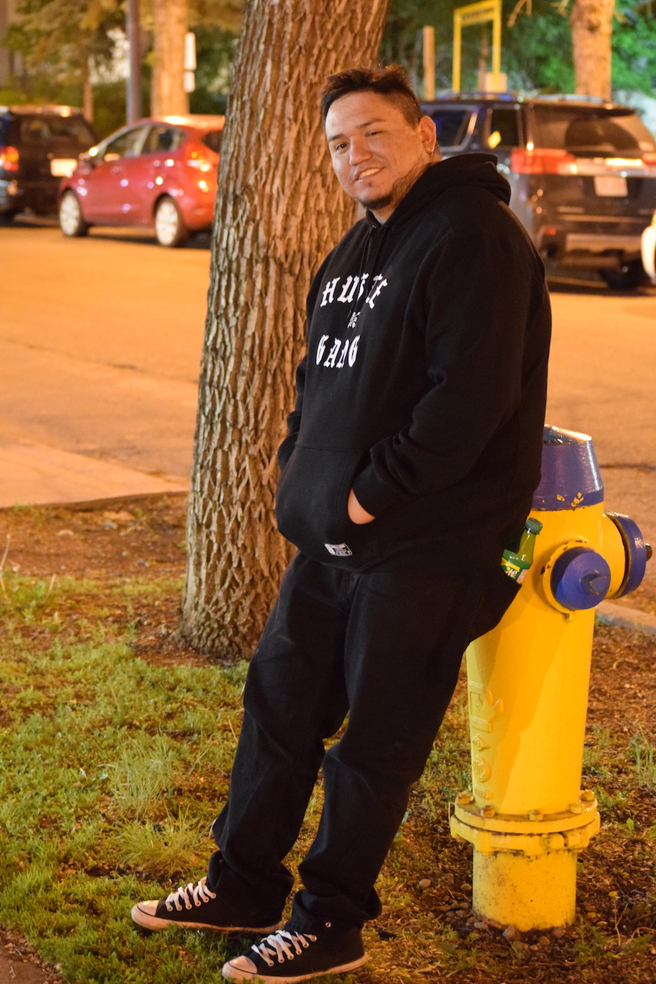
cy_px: 492
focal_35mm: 82
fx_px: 2255
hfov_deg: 16.5
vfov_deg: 24.6
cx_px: 328
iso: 6400
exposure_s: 1/6
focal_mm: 55
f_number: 4
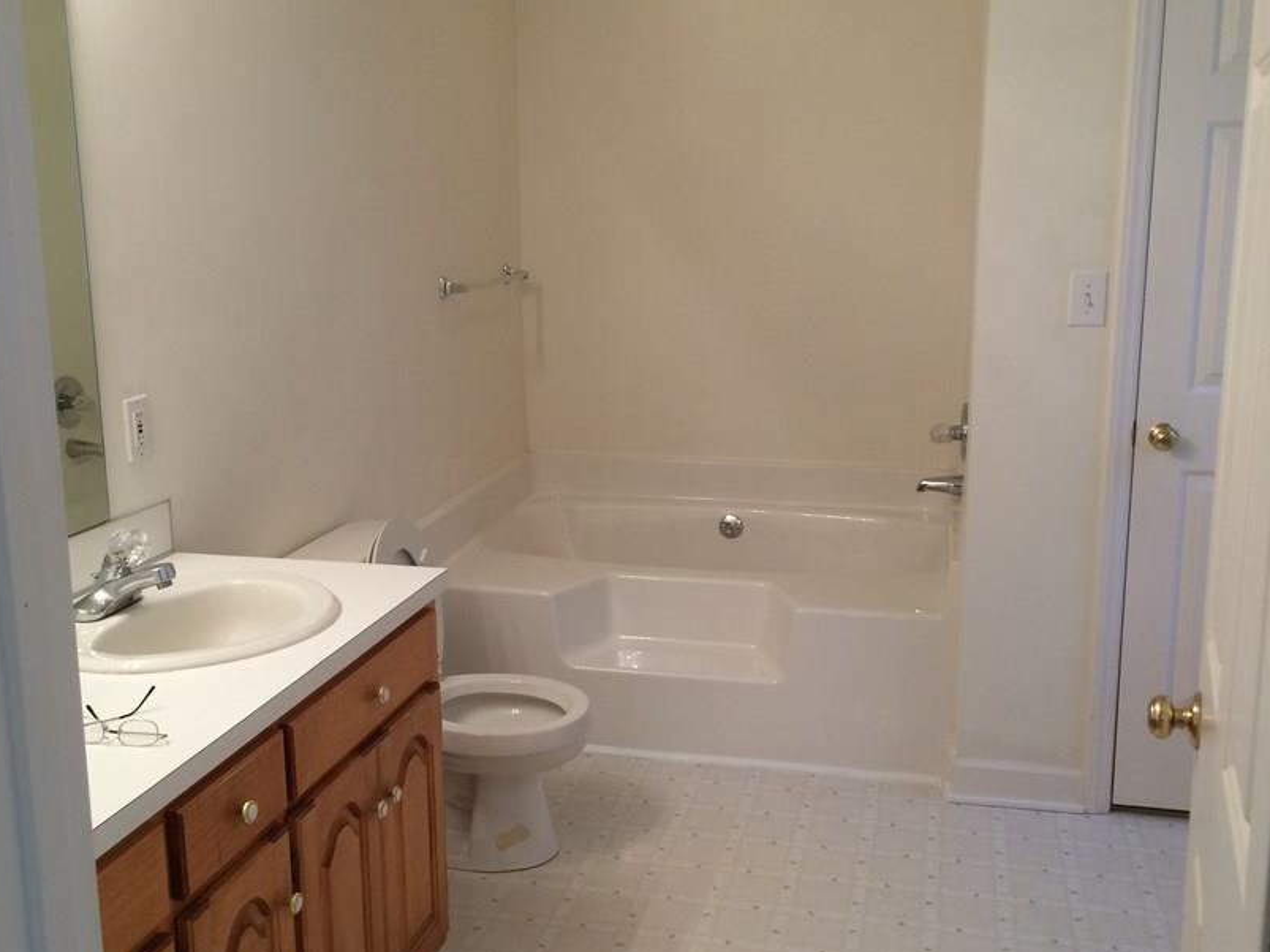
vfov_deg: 38.7
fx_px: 1357
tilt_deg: -12.3
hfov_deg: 50.1
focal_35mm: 37
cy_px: 468
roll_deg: +0.4
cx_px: 637
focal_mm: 4.15
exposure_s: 1/30
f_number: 2.2
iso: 64
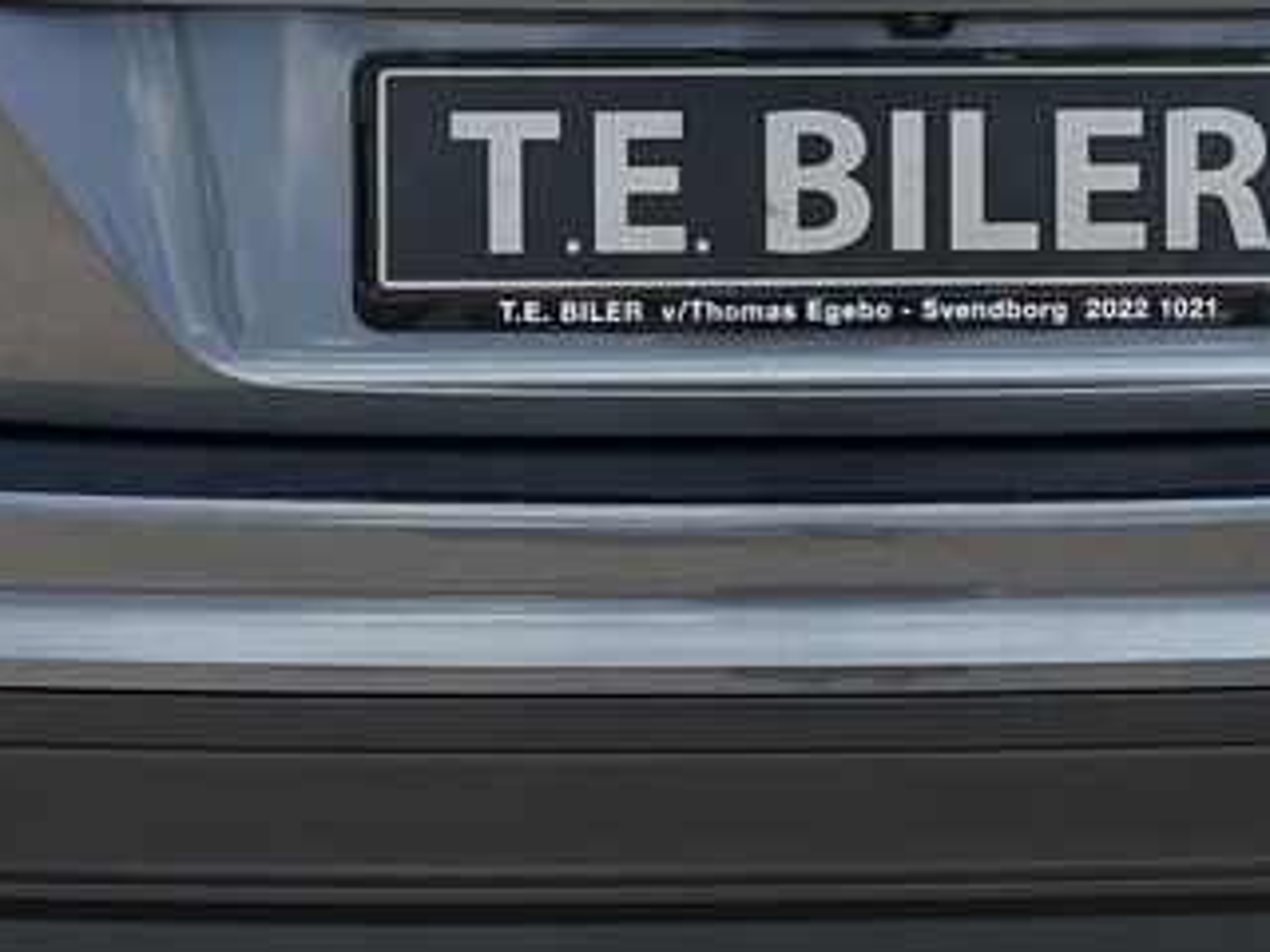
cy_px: 218
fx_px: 4696
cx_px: 1022
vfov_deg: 11.5
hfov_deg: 15.3
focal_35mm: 128
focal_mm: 6.76
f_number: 1.78
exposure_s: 1/2299
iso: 100
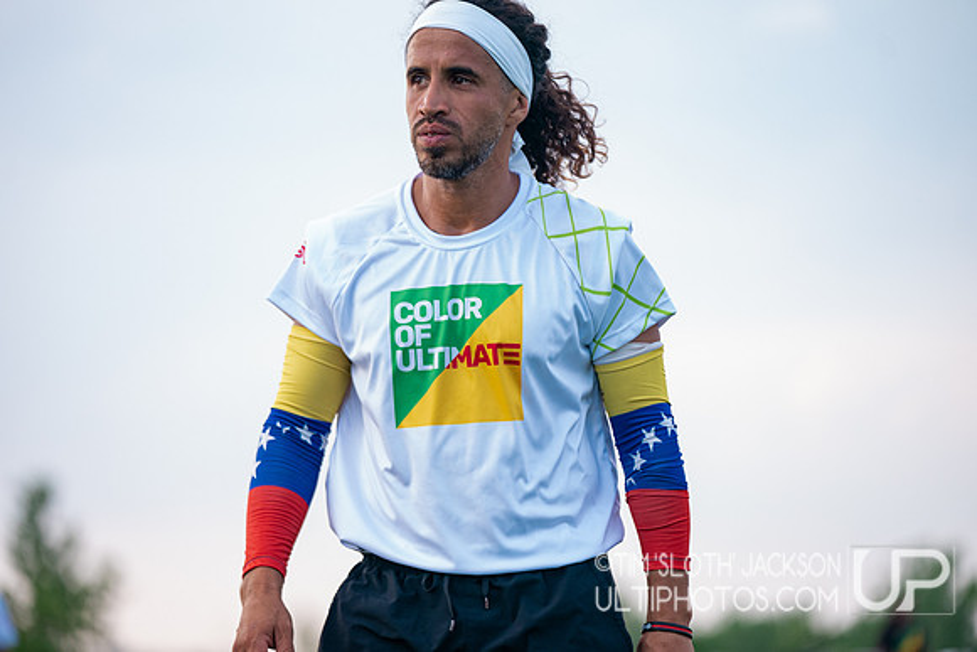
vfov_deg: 9.1
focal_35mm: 151
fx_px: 4099
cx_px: 488
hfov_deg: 13.6
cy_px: 326
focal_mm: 151
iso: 1600
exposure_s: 1/1600
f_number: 2.8
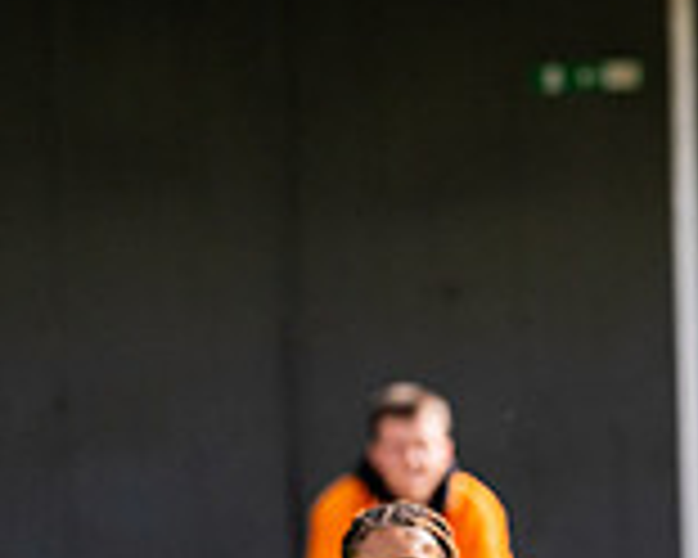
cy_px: 688
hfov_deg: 1.2
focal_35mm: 1634
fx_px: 33755
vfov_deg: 0.9
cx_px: 1048
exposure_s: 1/1600
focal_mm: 400
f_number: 4.5
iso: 400
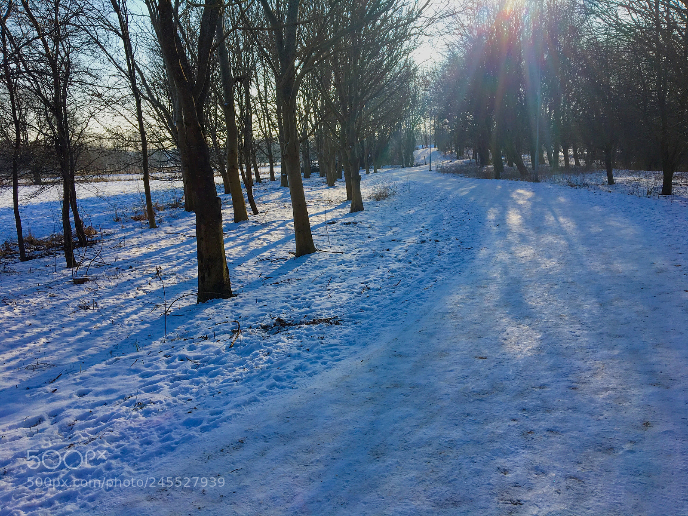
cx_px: 344
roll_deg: +2.7
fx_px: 576
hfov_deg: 61.7
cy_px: 258
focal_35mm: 29
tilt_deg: -8.8
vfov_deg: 48.2
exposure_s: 1/1282
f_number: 2.2
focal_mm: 4.15
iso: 25
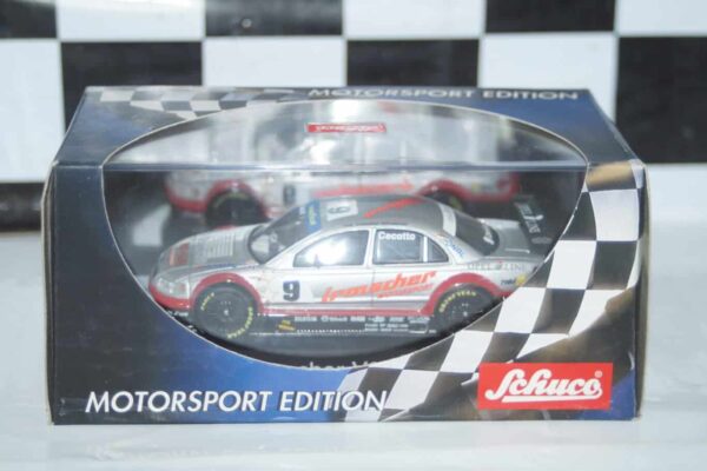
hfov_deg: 24.6
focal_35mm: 82
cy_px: 236
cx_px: 354
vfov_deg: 16.6
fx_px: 1620
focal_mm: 55
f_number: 5
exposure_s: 1/80
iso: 400
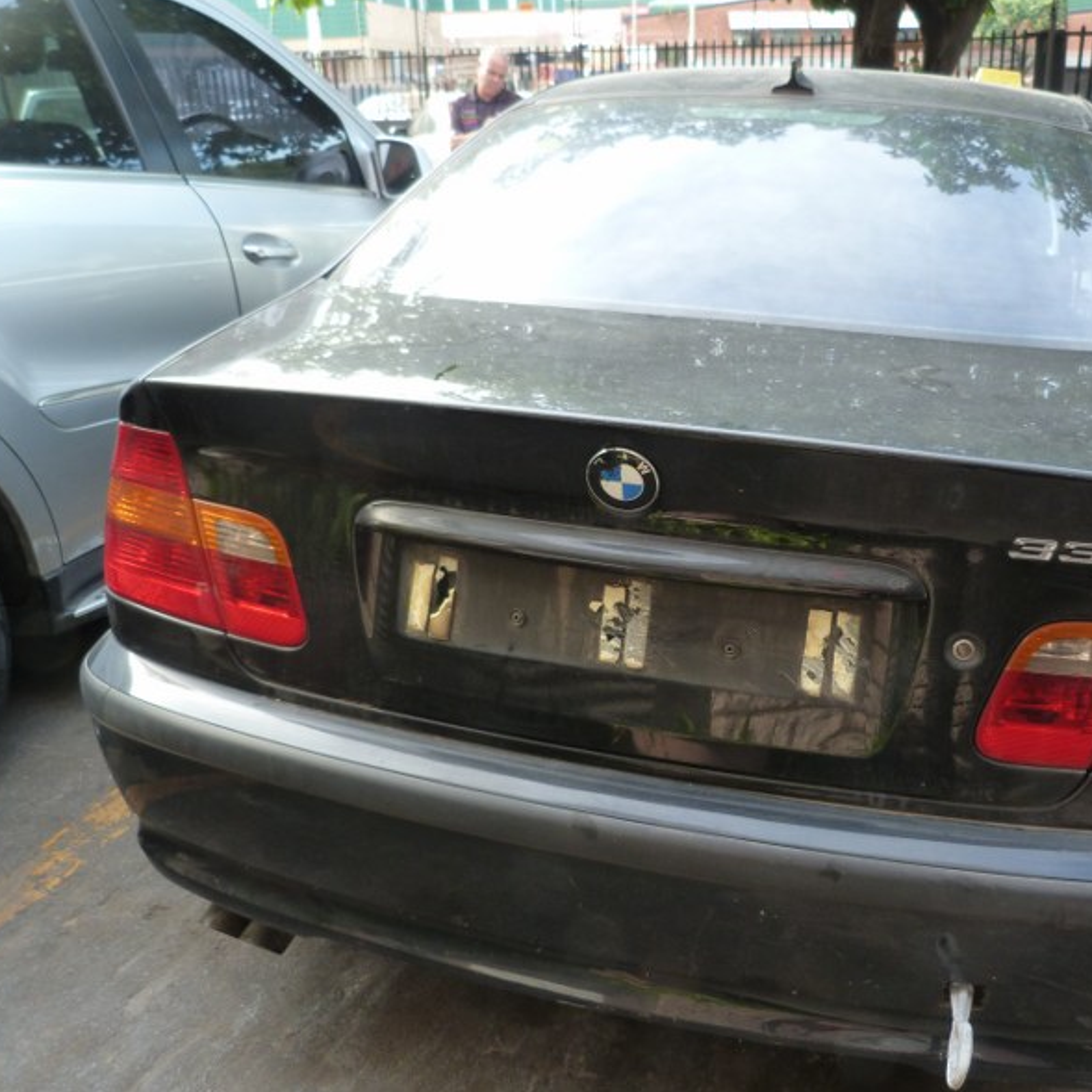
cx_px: 686
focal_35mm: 30
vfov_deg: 54.0
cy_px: 541
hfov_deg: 53.4
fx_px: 1071
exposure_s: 1/60
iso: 125
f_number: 2.8
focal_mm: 4.5
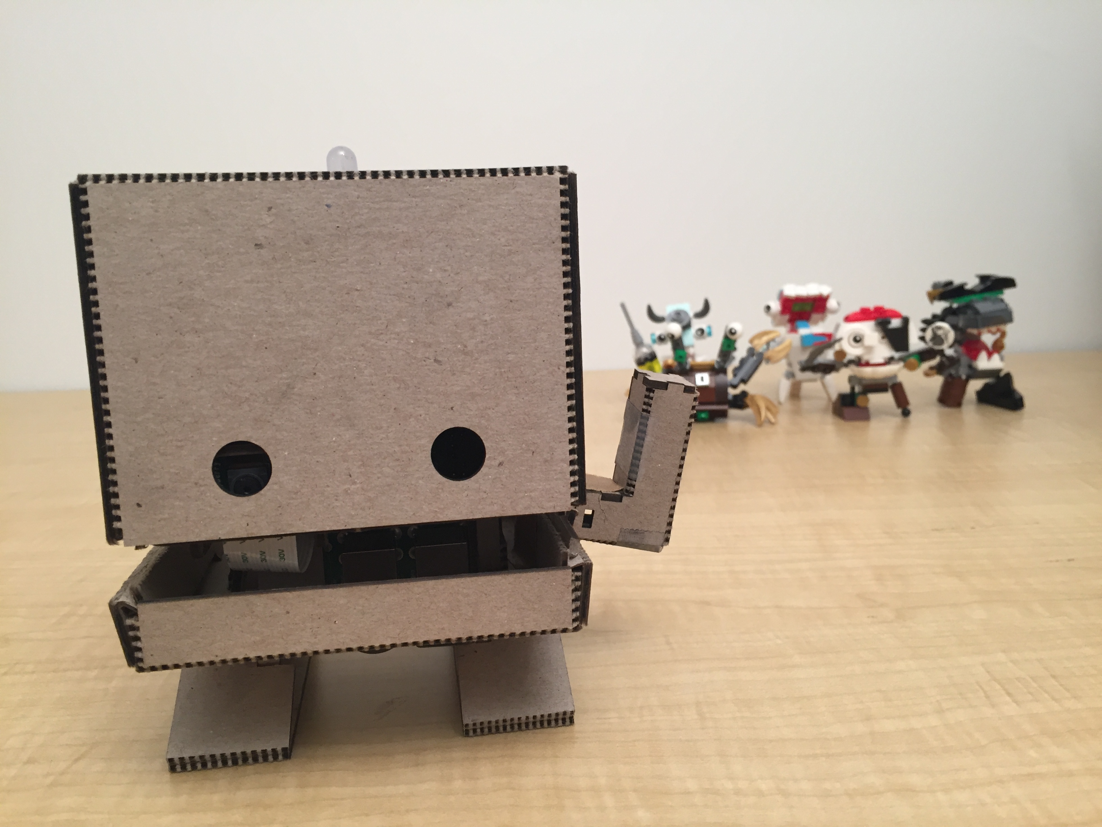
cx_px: 551
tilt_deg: -12.0
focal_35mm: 29
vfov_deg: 48.2
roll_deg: +1.6
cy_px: 414
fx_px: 923
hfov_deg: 61.7
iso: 80
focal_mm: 4.15
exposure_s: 1/30
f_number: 2.2
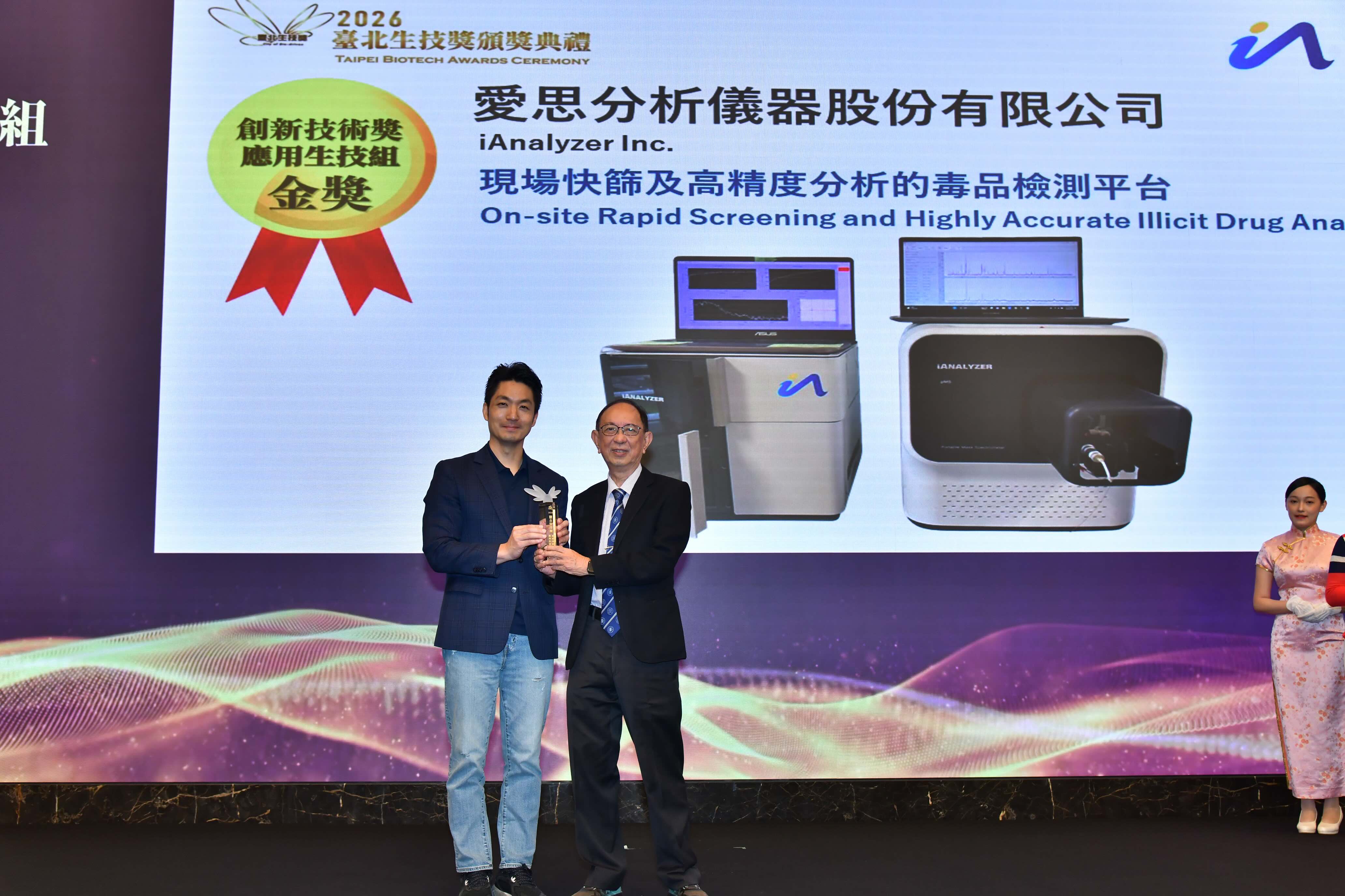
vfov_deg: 30.5
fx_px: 1644
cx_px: 672
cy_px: 448
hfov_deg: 44.5
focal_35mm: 44
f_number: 5.6
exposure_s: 1/125
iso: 1000
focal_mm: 44
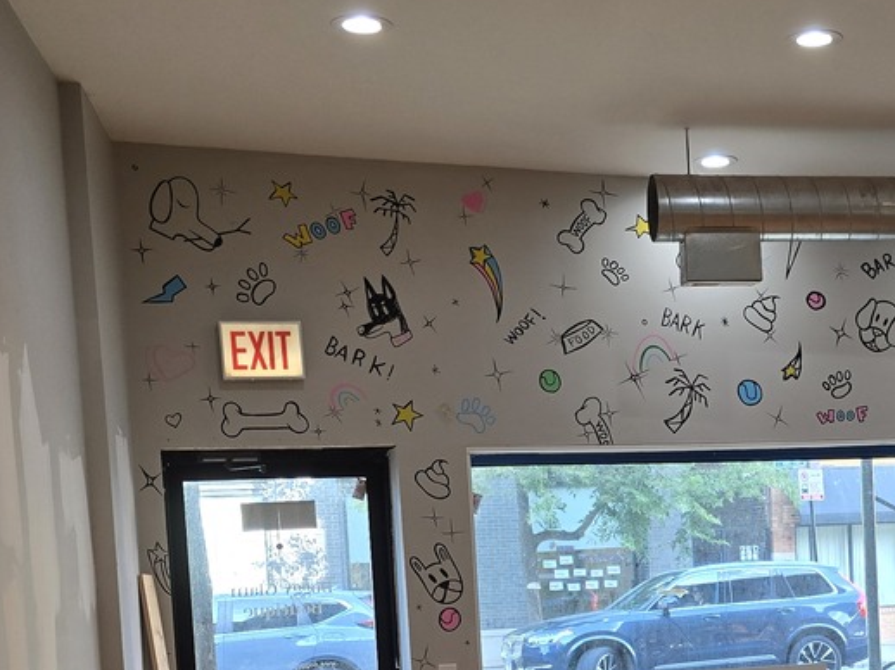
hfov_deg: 29.1
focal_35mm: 64
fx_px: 1654
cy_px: 648
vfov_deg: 22.2
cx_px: 802
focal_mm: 6.3
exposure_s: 1/120
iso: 64
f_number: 1.7
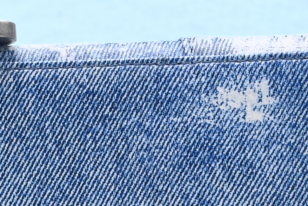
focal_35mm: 248
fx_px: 2123
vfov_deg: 5.5
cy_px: -109
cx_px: -52
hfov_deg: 8.2
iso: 100
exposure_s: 1/2
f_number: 16
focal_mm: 40
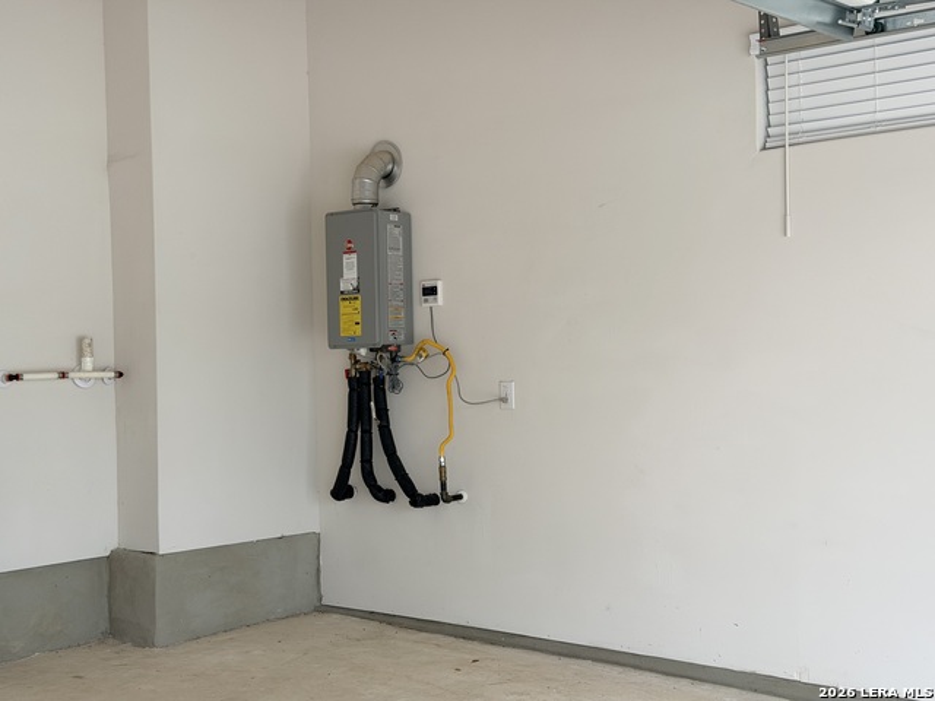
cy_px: 350
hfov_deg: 39.7
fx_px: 1297
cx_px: 468
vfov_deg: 30.3
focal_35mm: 48
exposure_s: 1/545
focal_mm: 6.76
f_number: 1.78
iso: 80
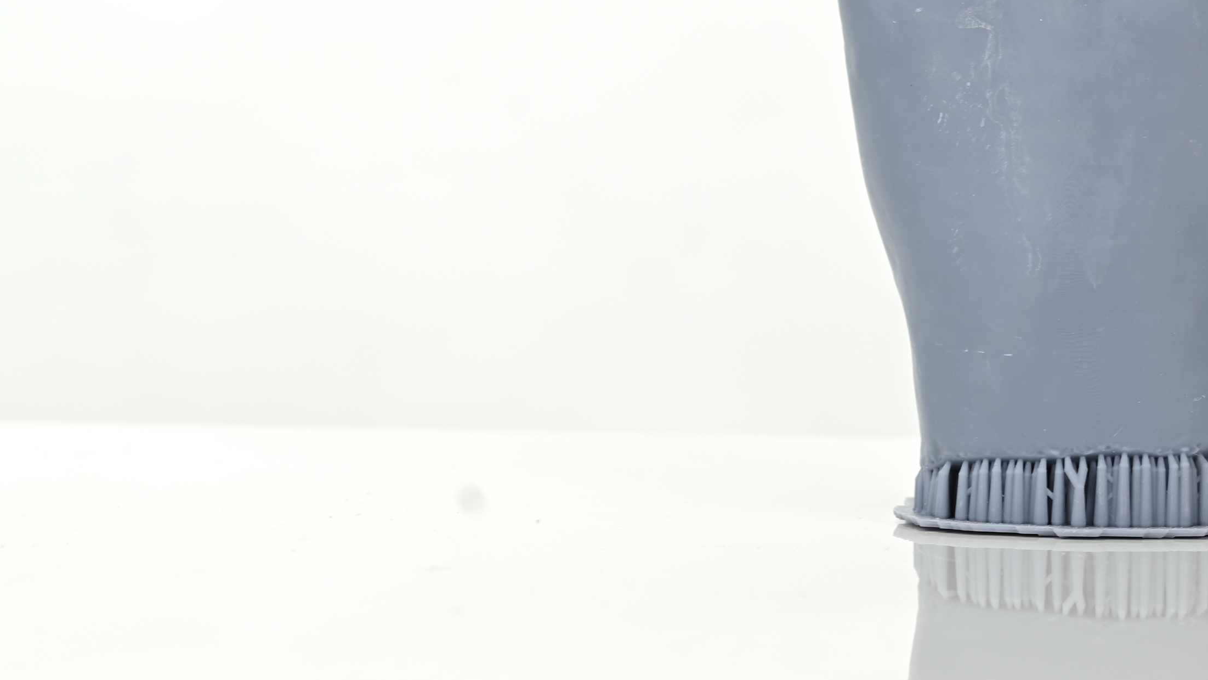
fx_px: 7239
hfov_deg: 9.5
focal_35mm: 226
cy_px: 27
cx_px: 1118
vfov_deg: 5.4
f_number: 7.1
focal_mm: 105
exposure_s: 1/5
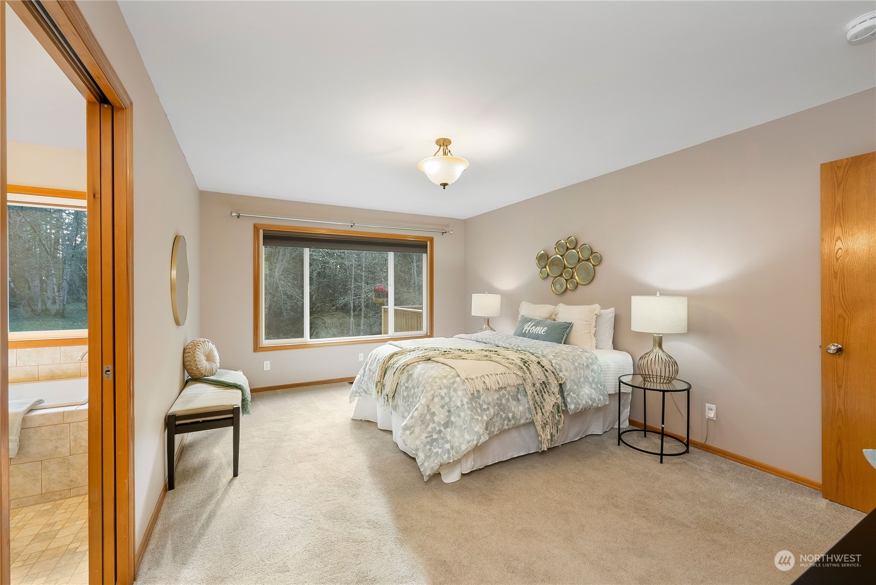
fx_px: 341
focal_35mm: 14
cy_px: 292
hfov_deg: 104.2
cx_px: 438
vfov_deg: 81.2
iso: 320
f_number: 10
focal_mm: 14
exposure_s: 1/5
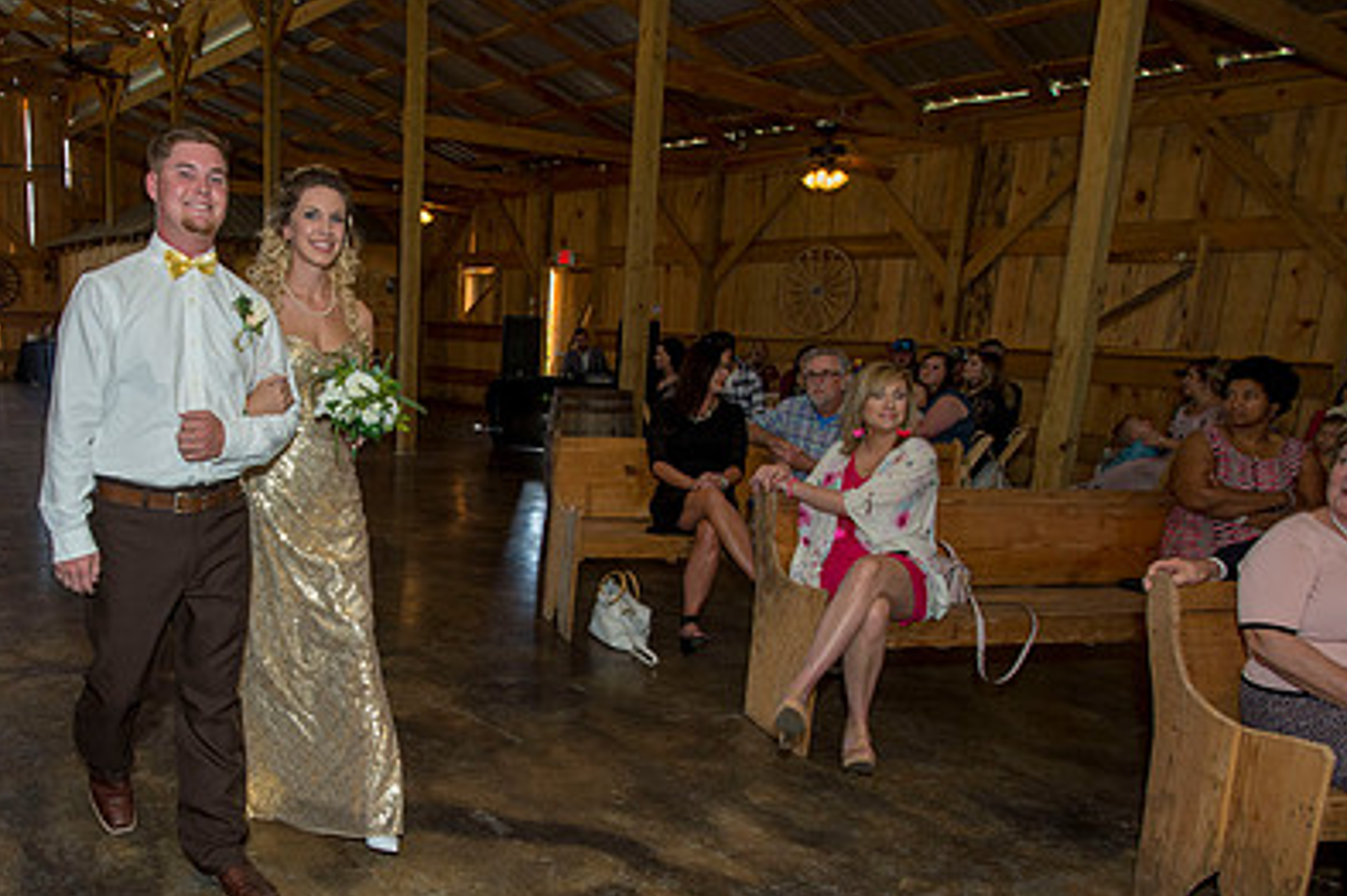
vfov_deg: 46.0
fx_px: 1047
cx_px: 400
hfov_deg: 63.0
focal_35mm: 28
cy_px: 551
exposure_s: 1/125
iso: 1600
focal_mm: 19
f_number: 6.3
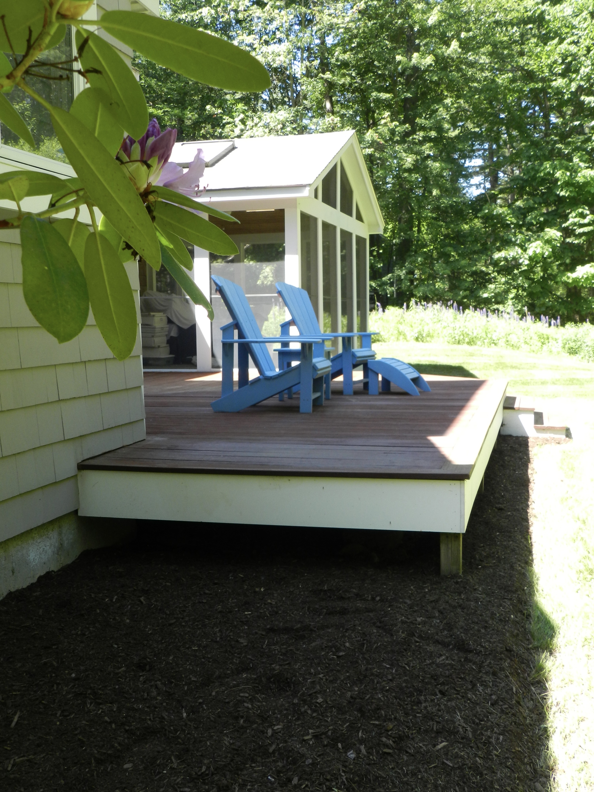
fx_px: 869
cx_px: 297
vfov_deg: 49.0
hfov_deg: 37.7
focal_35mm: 38
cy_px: 396
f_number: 4.5
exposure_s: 1/125
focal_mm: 6.7
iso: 160
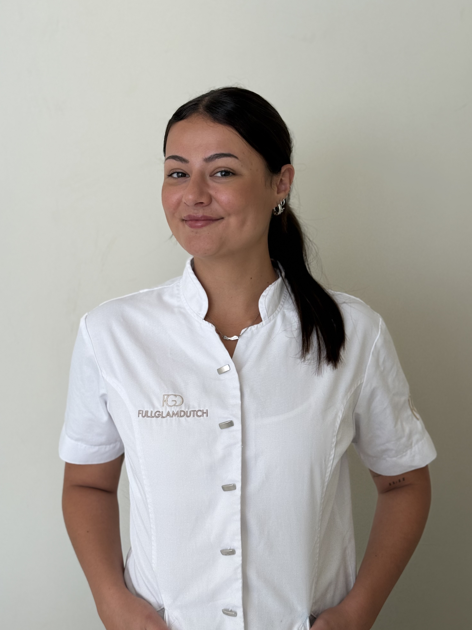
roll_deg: +4.4
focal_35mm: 49
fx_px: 891
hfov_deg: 29.7
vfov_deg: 38.9
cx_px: 237
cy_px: 311
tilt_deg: -5.3
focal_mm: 6.76
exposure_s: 1/400
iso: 64
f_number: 1.78
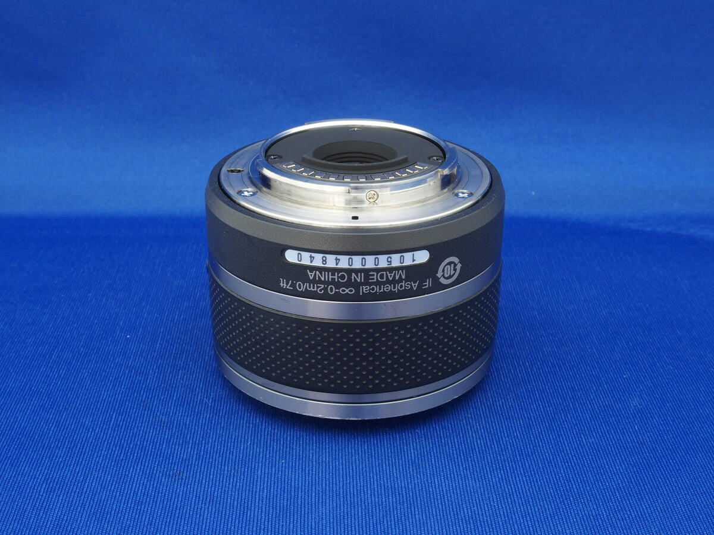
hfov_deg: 38.2
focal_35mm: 50
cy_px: 268
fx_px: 1031
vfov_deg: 29.1
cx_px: 357
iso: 100
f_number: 8
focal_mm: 10.8
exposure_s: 1.6
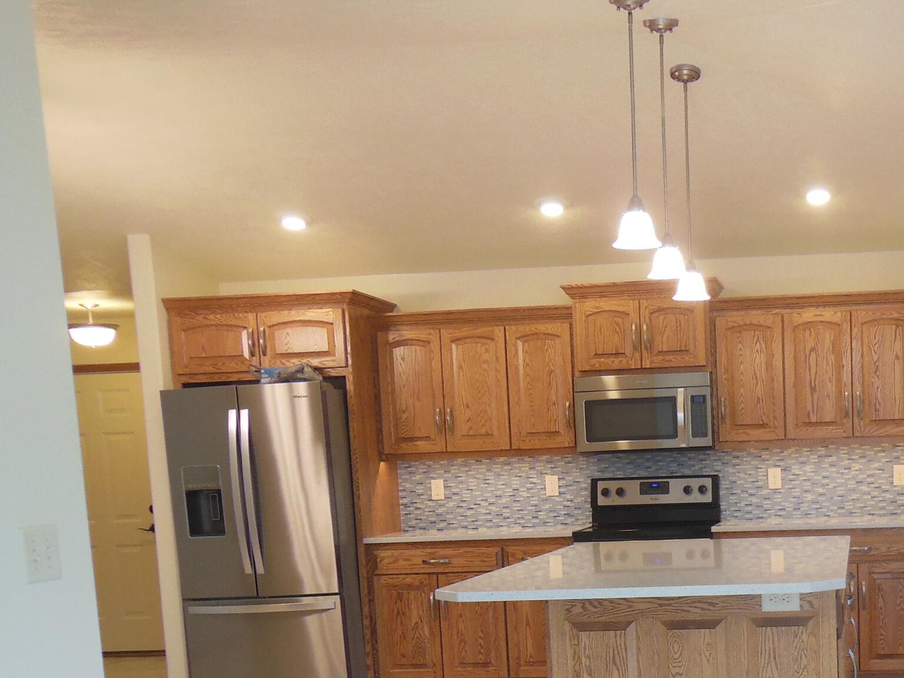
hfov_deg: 37.5
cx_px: 724
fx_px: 1280
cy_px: 618
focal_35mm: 49
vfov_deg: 28.5
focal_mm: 4.5
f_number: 3.5
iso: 200
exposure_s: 1/30
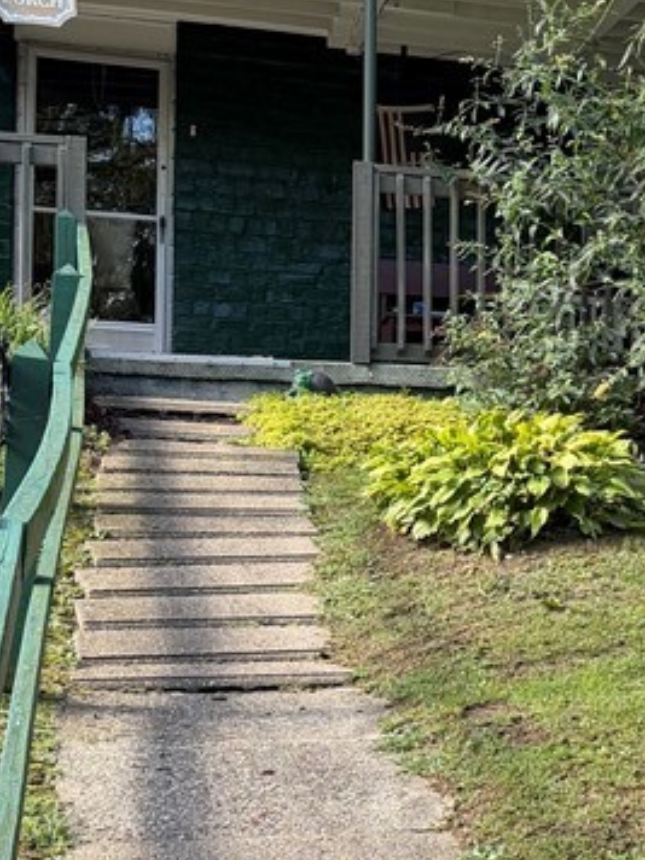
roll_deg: -1.2
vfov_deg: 28.1
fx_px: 1714
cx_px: 715
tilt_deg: -0.8
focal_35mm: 69
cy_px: 505
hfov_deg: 20.3
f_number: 1.78
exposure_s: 1/607
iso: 100
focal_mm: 6.76
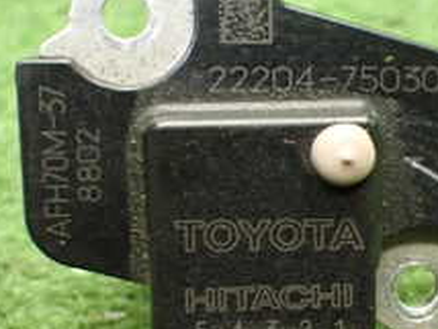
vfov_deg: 17.5
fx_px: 1064
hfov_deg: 23.2
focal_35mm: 84
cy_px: 227
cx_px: 276
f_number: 2.3
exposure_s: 1/50
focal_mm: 5.4
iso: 800
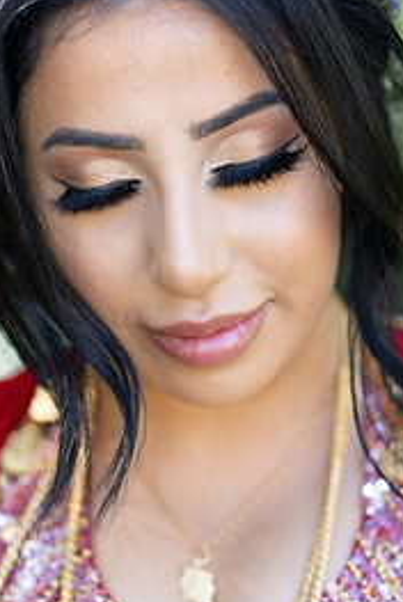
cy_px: 286
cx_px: 179
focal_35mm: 94
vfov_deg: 21.7
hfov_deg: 14.6
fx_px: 1574
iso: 100
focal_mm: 55
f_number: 1.8
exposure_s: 1/250
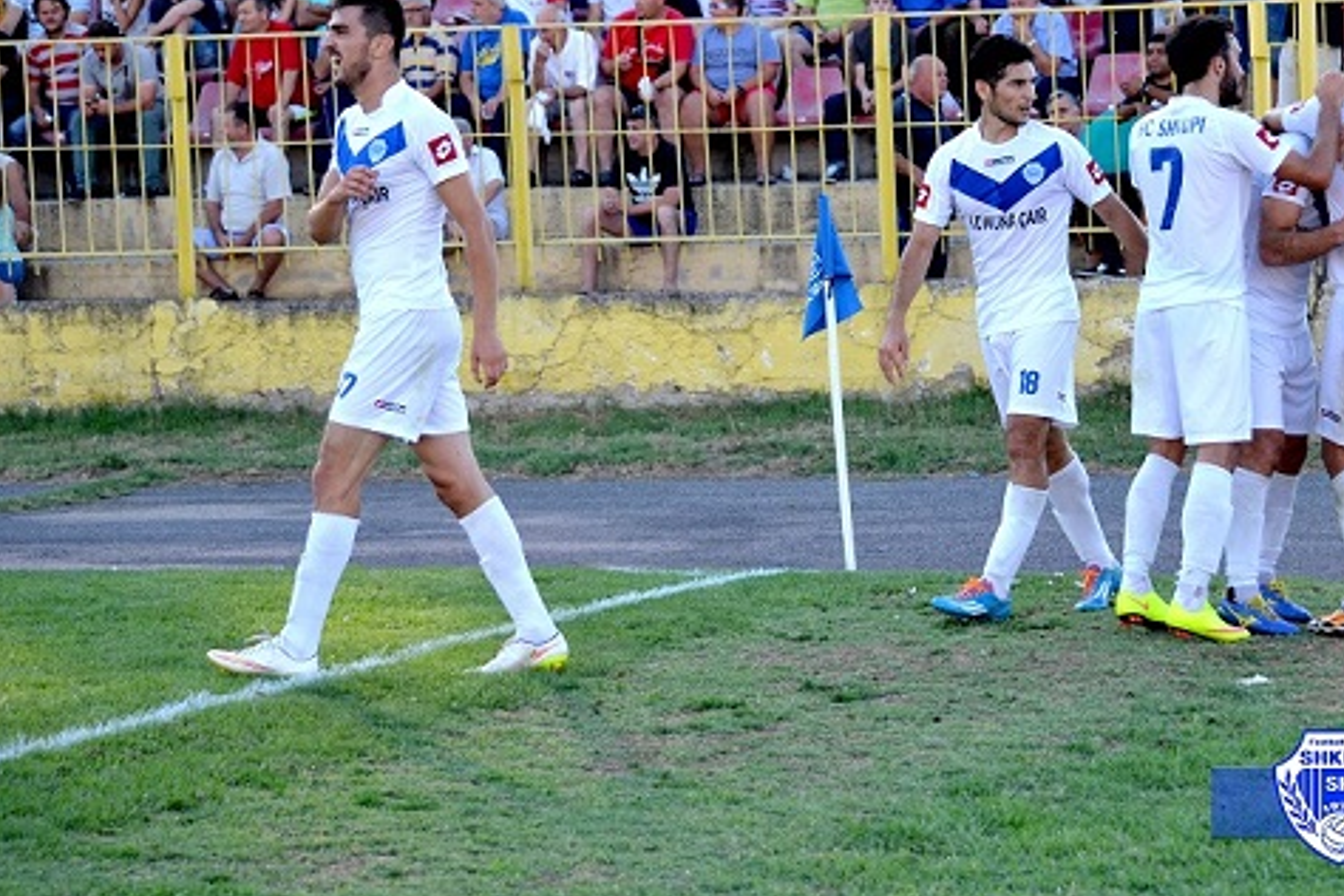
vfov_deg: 8.6
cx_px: 902
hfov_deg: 12.8
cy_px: 335
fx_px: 5973
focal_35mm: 160
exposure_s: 1/640
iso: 640
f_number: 4.8
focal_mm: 78
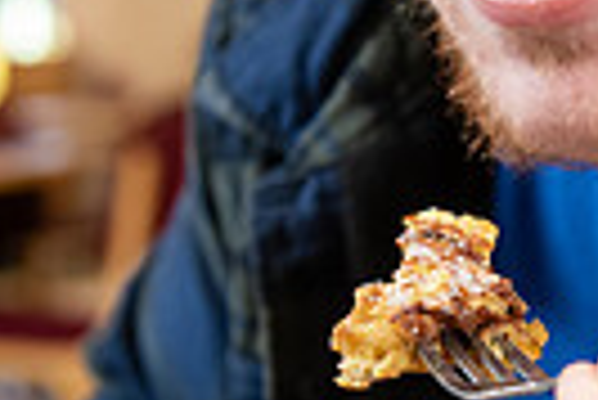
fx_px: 2893
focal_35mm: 174
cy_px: 407
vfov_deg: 7.9
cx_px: 508
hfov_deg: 11.7
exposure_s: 1/160
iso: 800
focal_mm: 40
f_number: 3.5
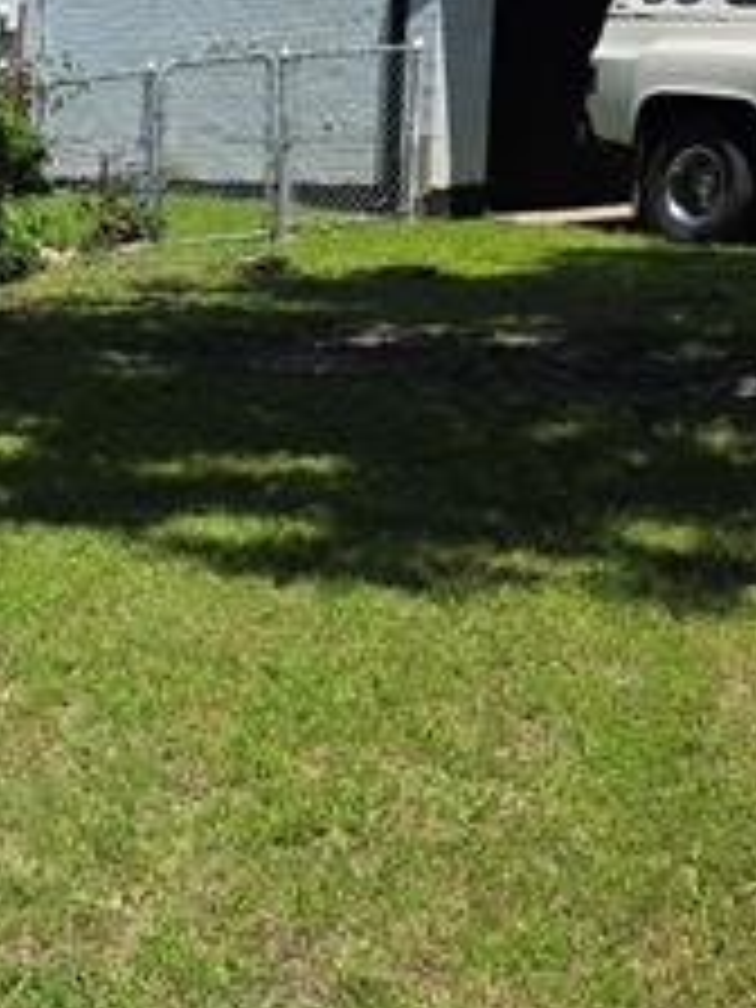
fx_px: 2300
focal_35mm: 79
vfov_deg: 24.3
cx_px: -441
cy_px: 819
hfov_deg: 16.6
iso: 80
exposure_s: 1/6574
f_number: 1.7
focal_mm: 6.3
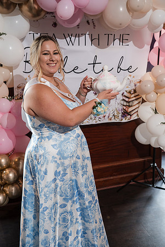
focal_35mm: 40
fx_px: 275
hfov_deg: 33.4
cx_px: 82
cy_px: 124
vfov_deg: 48.5
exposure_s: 1/250
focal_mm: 40
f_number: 4
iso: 1000
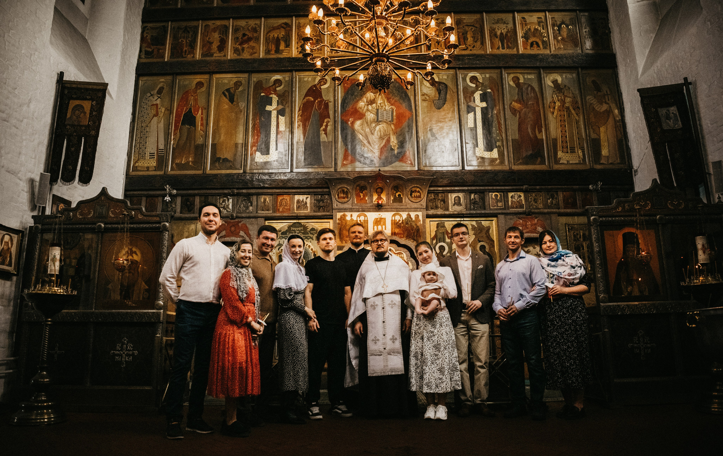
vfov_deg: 50.5
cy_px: 241
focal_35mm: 24
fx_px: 482
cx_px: 362
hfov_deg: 73.7
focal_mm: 24
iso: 2500
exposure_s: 1/200
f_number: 3.5
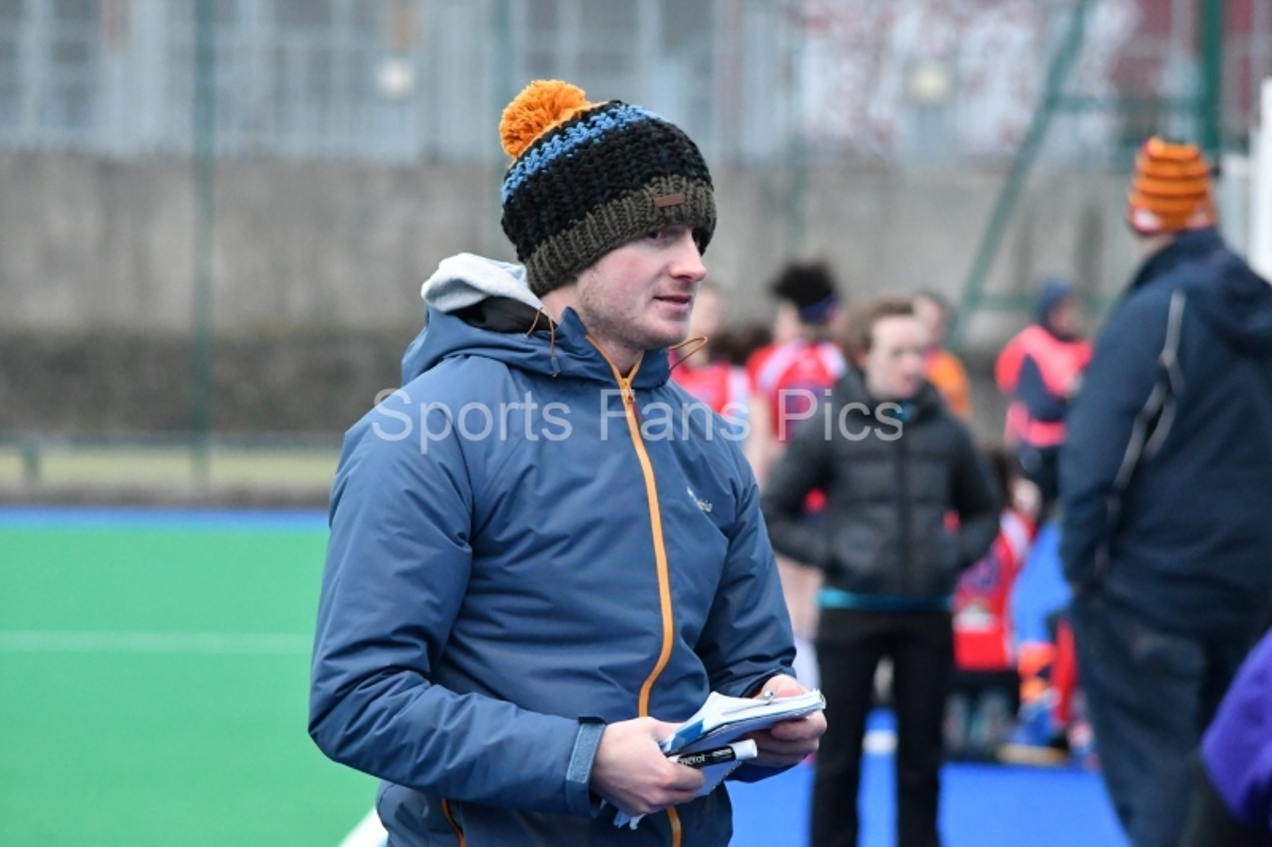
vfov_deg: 4.9
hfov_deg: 7.4
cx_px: 636
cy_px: 424
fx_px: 9891
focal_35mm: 280
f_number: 4.8
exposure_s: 1/800
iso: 5000
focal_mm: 140
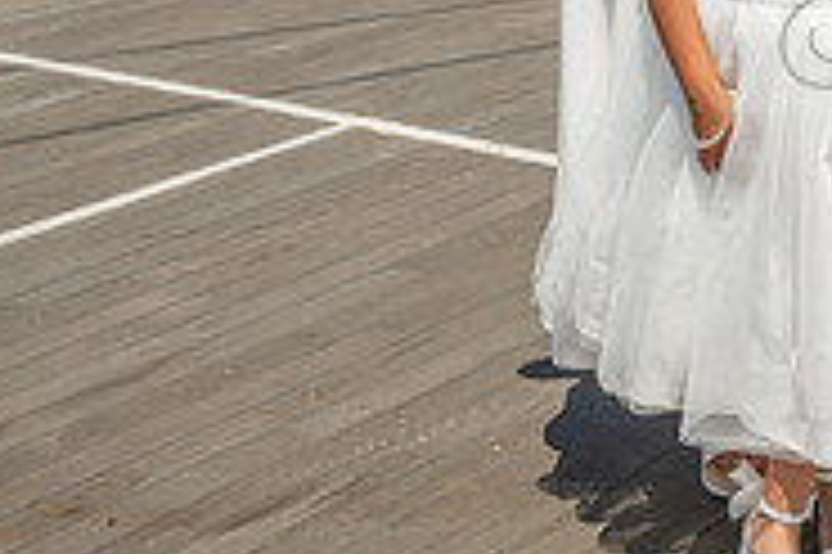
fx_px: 2032
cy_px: 7
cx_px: 1133
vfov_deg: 15.2
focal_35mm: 88
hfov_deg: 20.7
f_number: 9
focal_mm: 28
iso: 200
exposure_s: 1/400
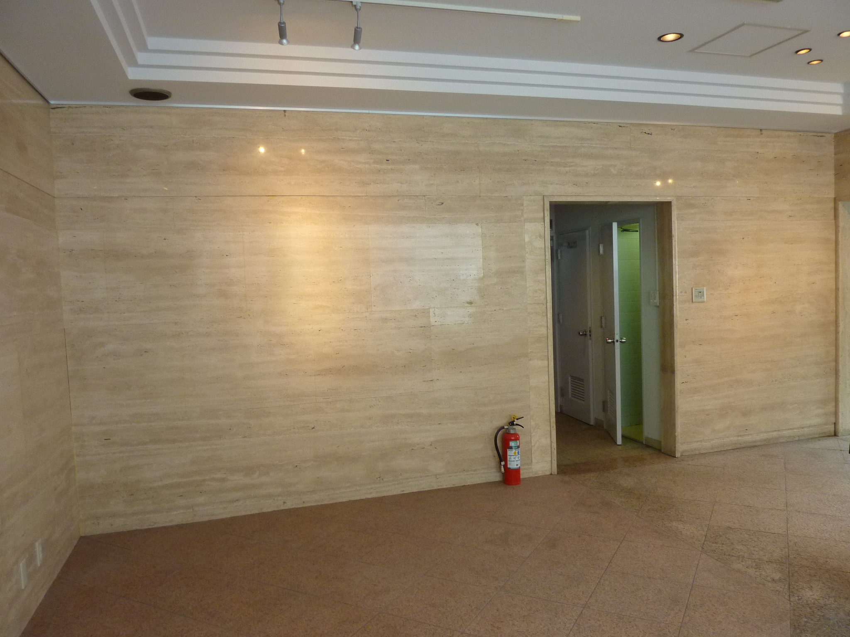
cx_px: 425
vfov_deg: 54.9
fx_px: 614
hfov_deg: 69.4
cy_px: 318
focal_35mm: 25
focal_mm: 4.1
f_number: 3.3
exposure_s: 1/30
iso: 200
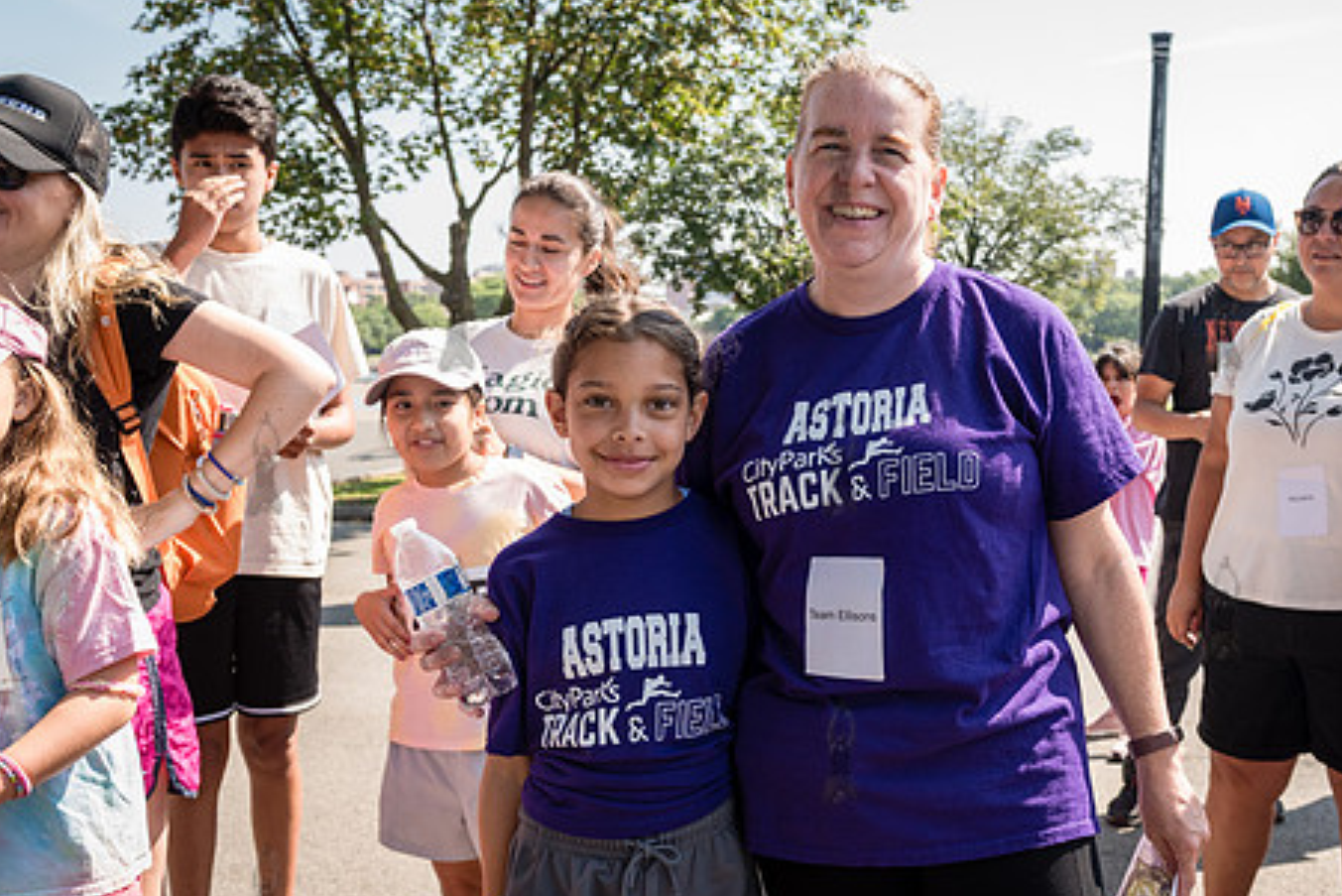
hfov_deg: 46.0
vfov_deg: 31.9
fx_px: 1566
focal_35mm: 42
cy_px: 463
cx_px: 839
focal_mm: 32
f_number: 5
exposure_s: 1/640
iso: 400
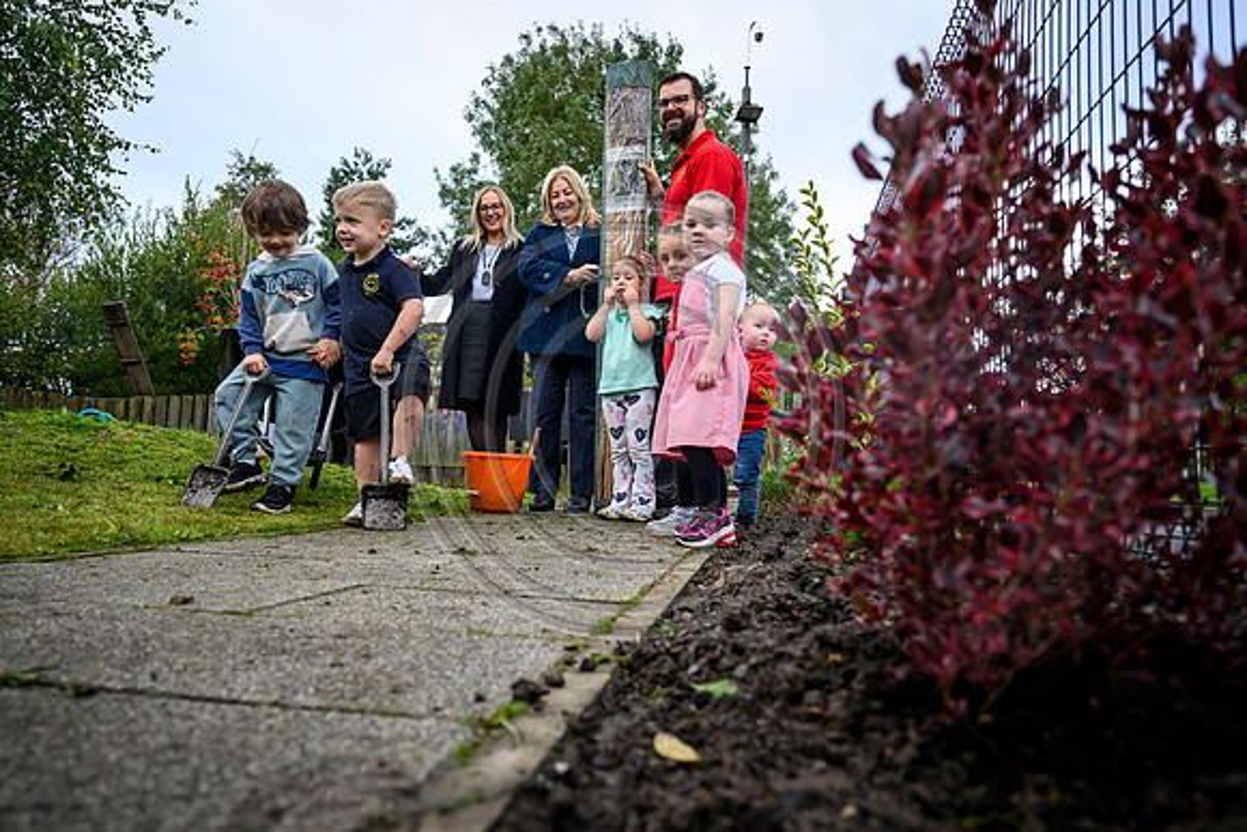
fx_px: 831
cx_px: 624
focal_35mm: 24
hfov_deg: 73.7
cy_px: 416
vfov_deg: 53.2
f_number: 4.5
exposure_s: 1/320
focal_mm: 24
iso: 1000
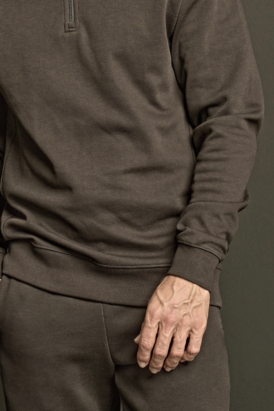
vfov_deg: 13.2
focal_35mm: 155
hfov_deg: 8.8
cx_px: 76
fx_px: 1770
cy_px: 60
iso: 1000
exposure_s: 1/400
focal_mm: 75
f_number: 8
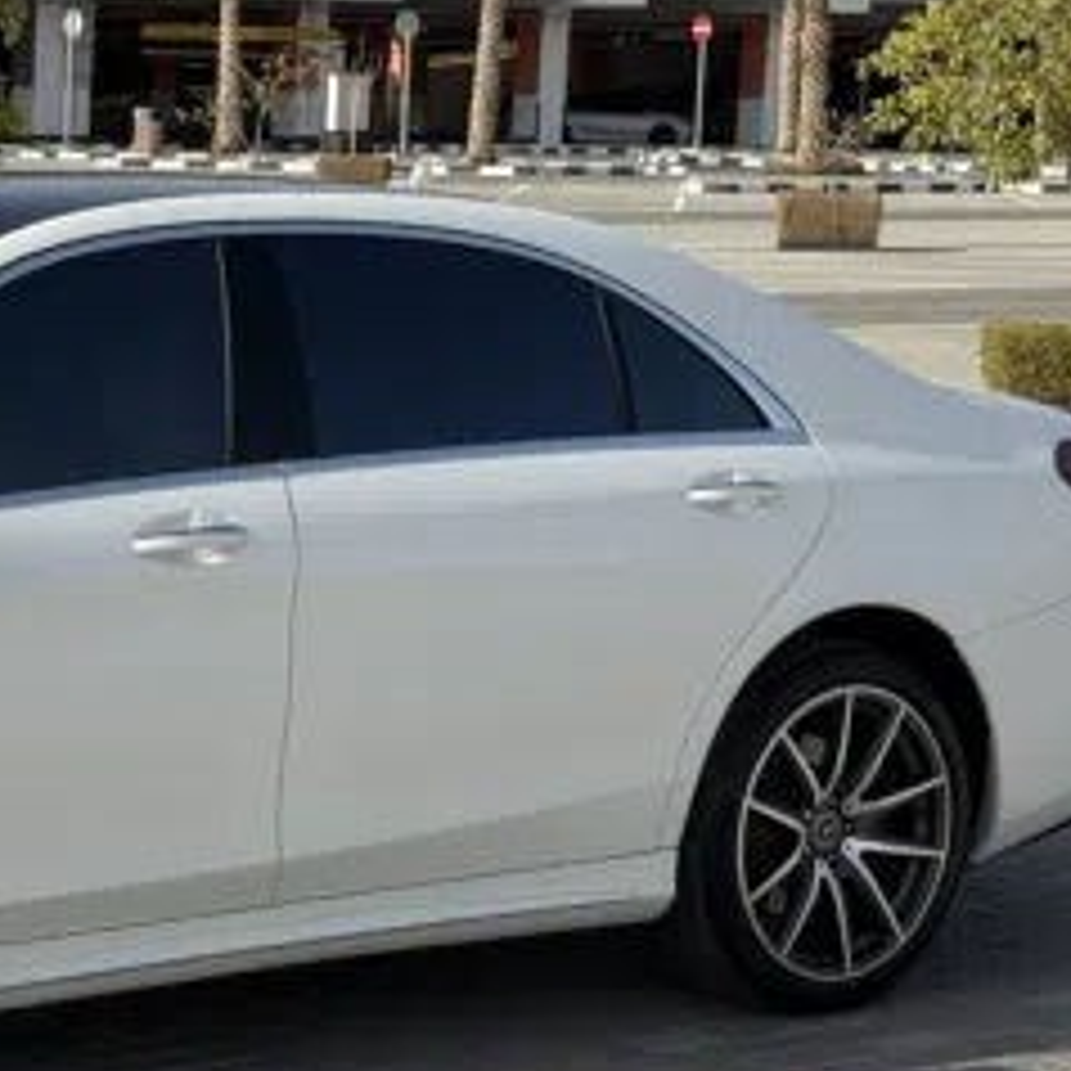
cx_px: -220
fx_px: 3990
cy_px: 702
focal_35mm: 114
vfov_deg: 15.3
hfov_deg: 14.8
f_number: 1.78
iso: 80
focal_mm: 6.76
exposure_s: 1/6536
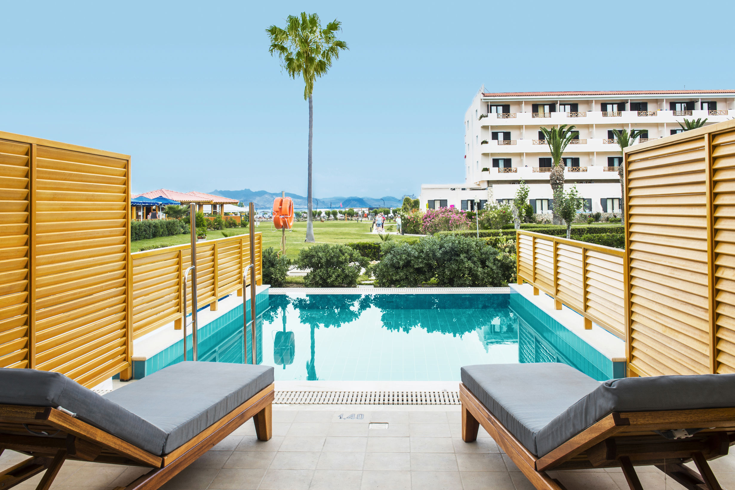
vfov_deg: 44.9
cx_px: 368
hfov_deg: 63.7
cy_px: 245
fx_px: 592
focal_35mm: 29
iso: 200
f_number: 18
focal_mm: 29
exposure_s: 1/30
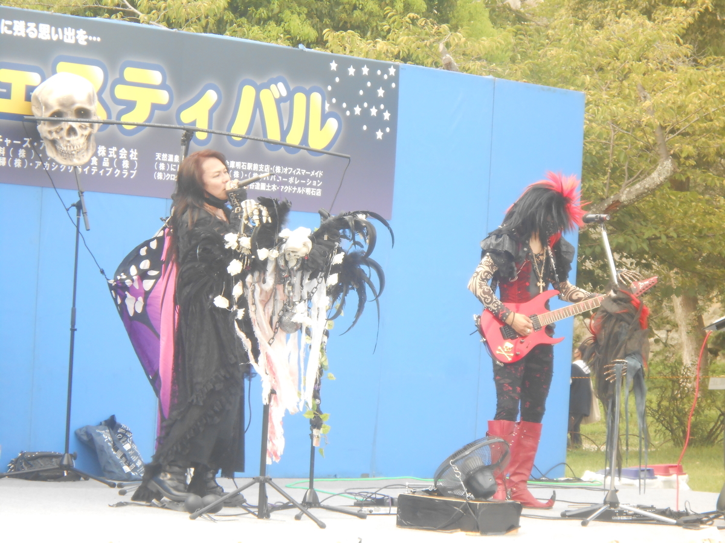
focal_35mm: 156
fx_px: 3267
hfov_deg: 12.7
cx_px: 362
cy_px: 272
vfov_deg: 9.5
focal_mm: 27.6
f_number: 6.5
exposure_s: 1/60
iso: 200
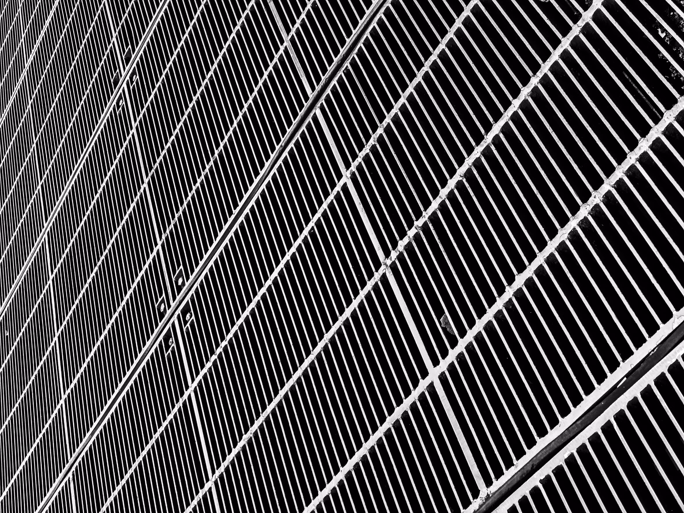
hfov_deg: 38.9
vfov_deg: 29.7
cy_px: 256
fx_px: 968
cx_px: 342
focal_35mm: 49
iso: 200
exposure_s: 1/60
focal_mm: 22
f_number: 8
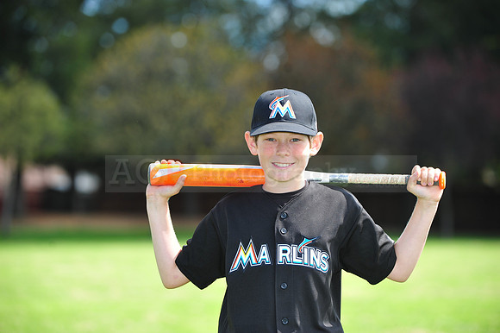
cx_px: 250
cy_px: 166
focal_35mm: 155
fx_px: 2151
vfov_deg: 8.8
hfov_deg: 13.3
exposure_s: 1/640
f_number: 4.5
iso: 250
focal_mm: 155
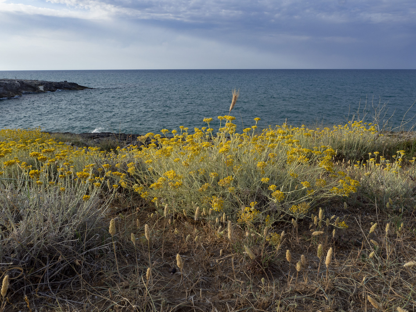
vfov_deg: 56.8
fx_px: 288
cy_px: 156
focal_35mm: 24
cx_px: 208
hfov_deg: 71.6
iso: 200
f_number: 11
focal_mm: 12
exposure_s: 1/125
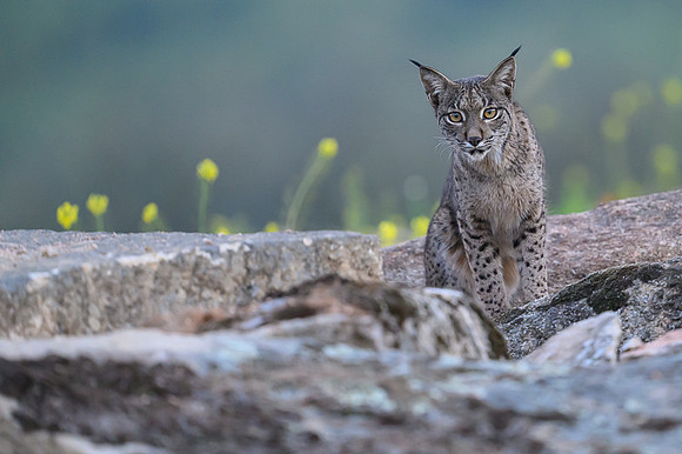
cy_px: 184
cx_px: 508
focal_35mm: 596
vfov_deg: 2.3
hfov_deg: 3.5
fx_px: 11278
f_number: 2.8
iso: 2200
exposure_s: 1/640
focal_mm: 400
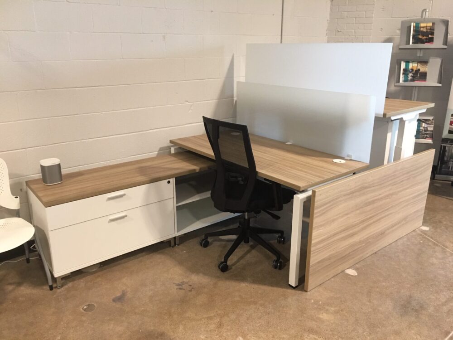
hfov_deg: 61.7
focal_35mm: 29
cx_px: 226
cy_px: 170
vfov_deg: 48.2
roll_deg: +0.2
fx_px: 380
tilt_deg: -16.7
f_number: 2.2
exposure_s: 1/15
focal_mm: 4.15
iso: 64
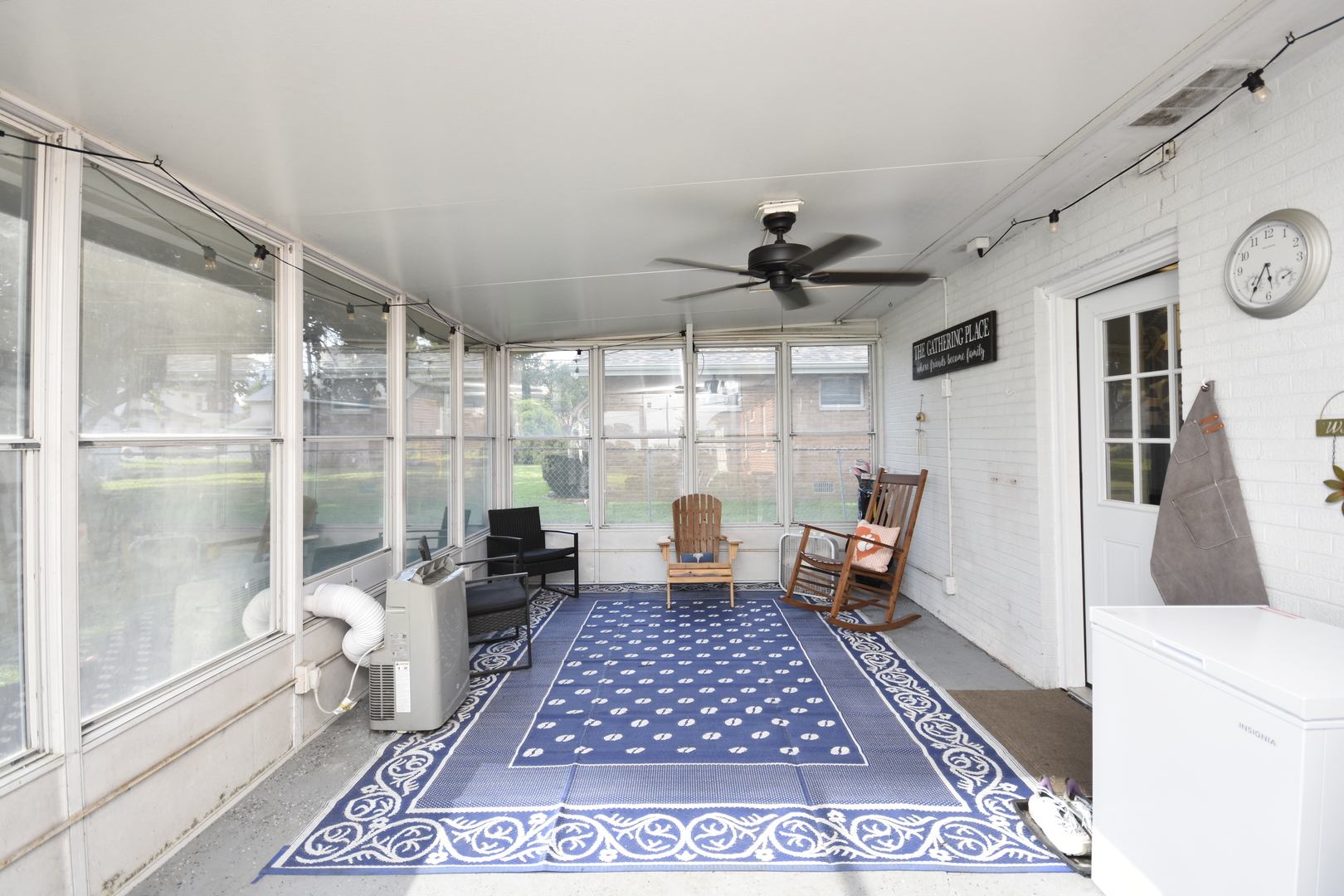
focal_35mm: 15
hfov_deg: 100.4
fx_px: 560
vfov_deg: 77.3
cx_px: 672
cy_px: 448
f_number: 4.5
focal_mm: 10
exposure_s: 1/80
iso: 200
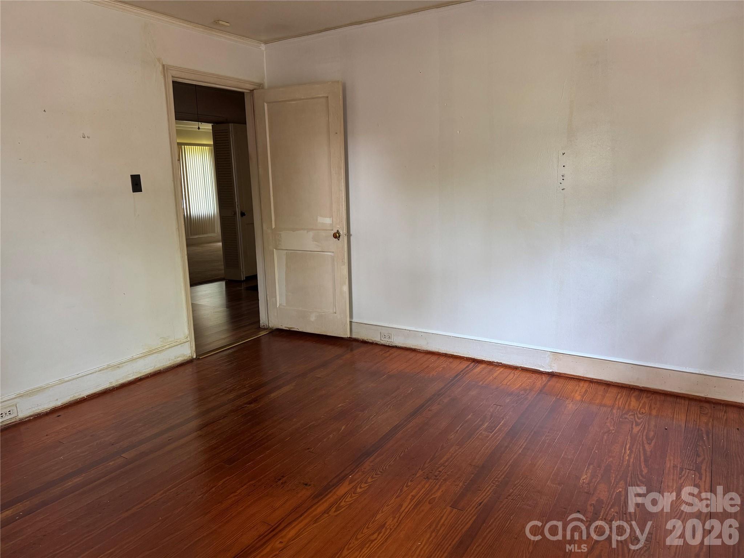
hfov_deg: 71.6
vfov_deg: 56.8
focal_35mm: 24
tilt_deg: -11.1
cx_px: 372
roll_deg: +0.8
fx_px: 516
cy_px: 279
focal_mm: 6.76
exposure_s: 1/89
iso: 200
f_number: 1.78
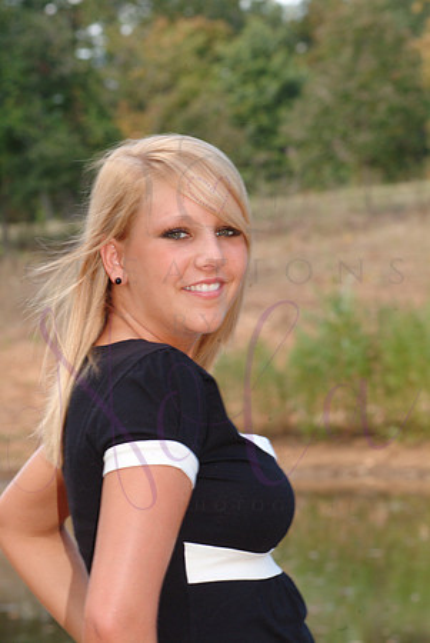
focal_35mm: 158
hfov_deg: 8.7
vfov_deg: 13.0
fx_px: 2815
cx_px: 215
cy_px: 322
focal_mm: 105
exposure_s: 1/125
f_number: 9.5
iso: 400
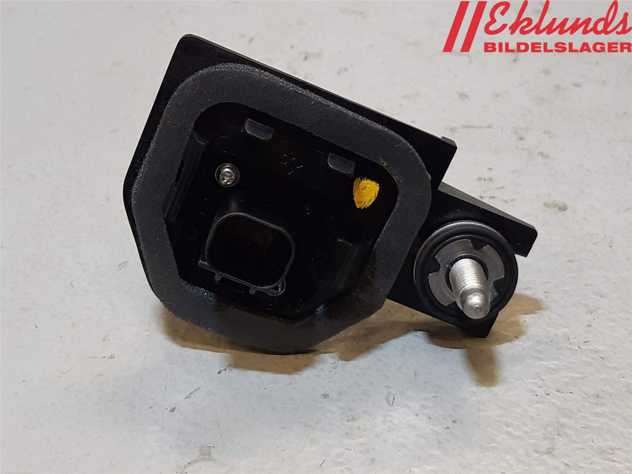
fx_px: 475
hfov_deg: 67.3
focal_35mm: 26
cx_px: 316
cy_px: 237
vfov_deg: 53.1
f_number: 1.7
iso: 50
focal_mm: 3.93
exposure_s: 1/50
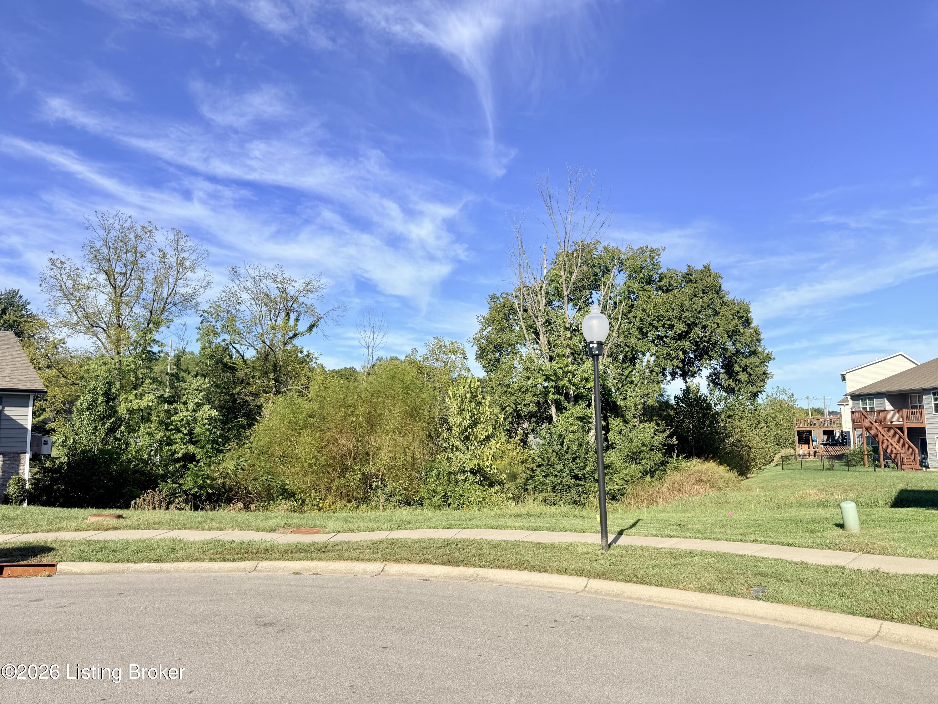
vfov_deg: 56.8
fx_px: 650
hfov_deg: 71.6
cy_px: 352
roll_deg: +0.0
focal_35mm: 24
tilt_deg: +6.7
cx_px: 469
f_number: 1.78
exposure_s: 1/2611
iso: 80
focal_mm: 6.76
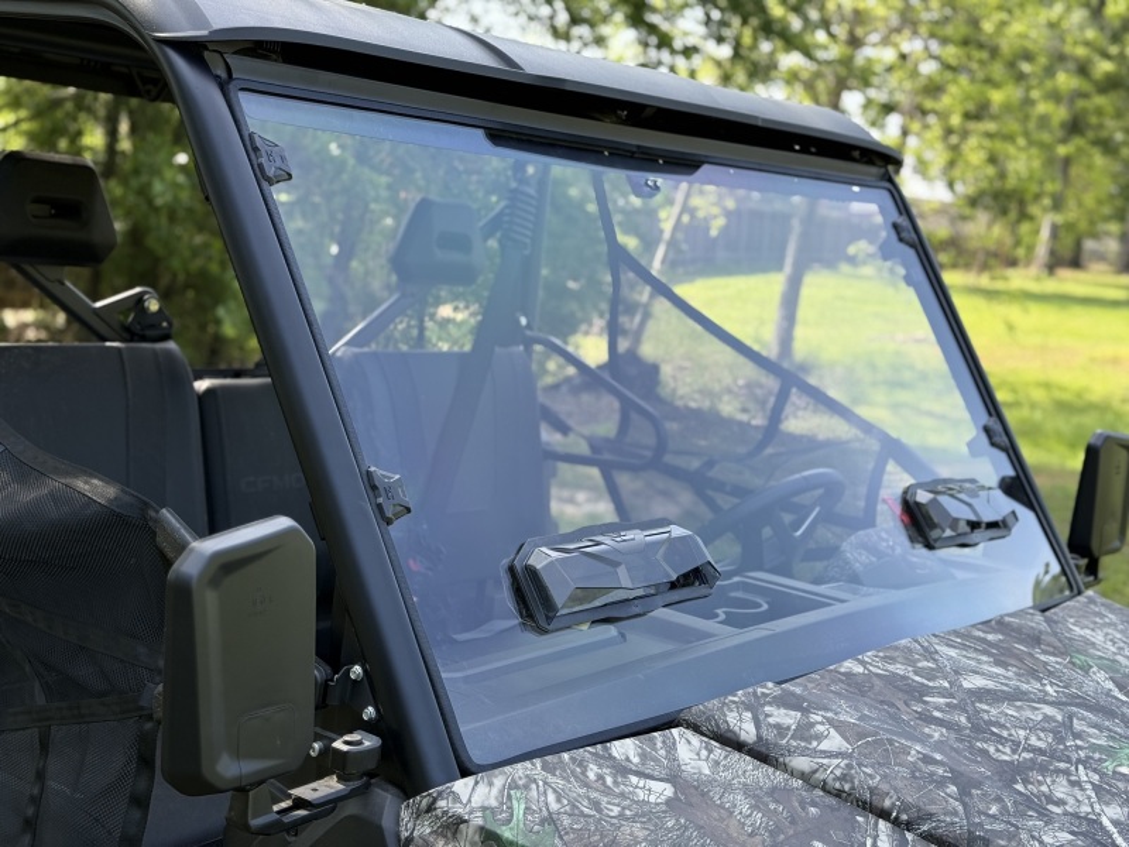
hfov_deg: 39.7
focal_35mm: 48
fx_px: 1566
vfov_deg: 30.3
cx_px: 564
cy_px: 424
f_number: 1.78
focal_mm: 6.76
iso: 64
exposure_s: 1/819
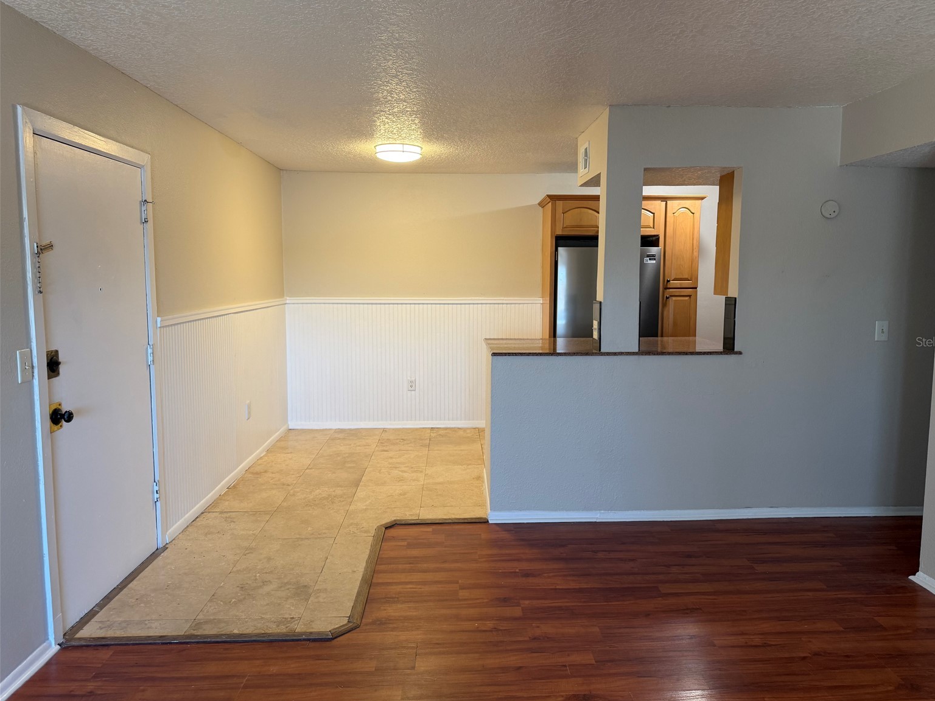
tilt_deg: -4.8
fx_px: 675
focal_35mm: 25
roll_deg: +0.2
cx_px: 486
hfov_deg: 69.4
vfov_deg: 54.9
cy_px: 341
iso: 160
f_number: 1.78
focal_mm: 6.76
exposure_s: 1/60
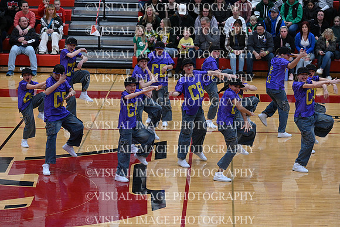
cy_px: 114
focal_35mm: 135
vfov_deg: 10.2
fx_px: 1275
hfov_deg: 15.2
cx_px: 170
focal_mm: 135
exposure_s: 1/400
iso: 4000
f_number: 4
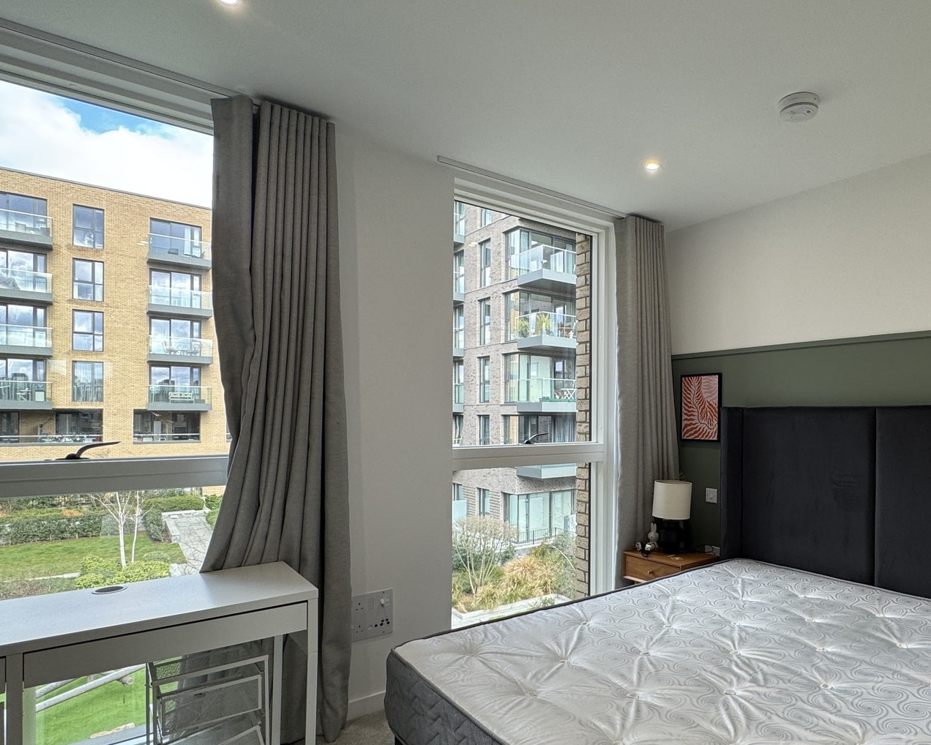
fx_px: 606
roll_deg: +0.1
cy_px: 417
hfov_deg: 72.6
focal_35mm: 22
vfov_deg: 62.9
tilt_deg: +0.1
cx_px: 626
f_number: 2.2
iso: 64
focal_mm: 2.22
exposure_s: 1/100
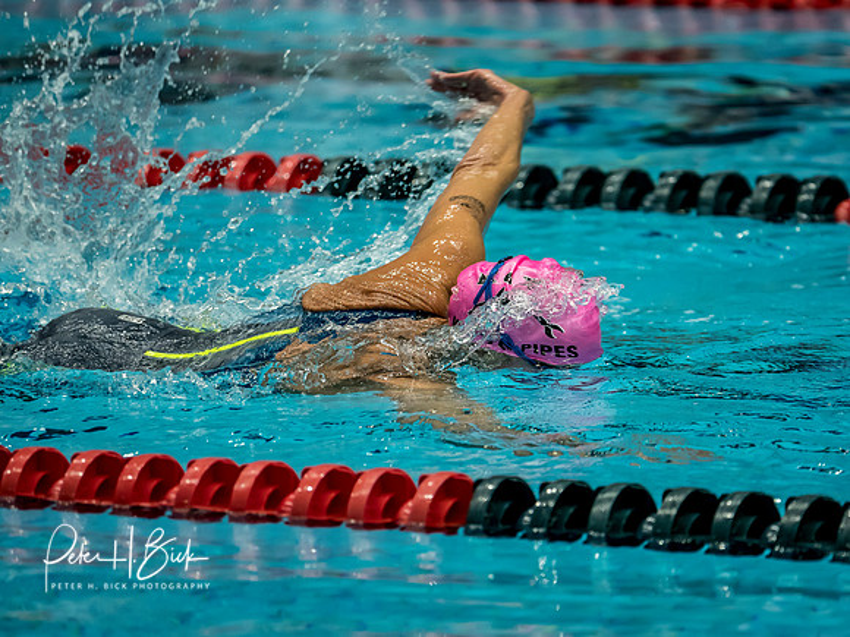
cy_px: 318
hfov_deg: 4.9
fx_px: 9847
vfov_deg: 3.7
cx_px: 425
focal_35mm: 401
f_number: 2.8
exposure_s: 1/1000
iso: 2500
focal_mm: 200
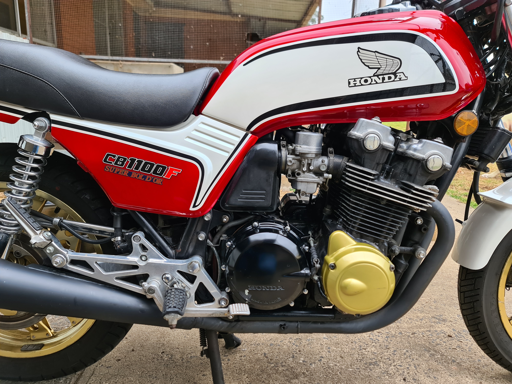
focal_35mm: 25
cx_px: 256
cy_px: 192
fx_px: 370
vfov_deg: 54.9
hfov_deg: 69.4
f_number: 1.8
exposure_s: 1/100
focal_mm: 7
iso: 50
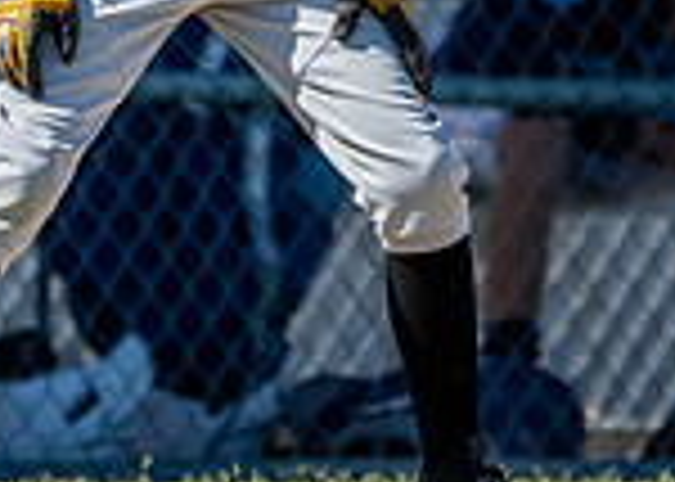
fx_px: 38190
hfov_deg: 1.0
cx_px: 402
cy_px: -266
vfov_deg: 0.7
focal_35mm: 1993
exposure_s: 1/4000
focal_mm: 400
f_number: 5.6
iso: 1000
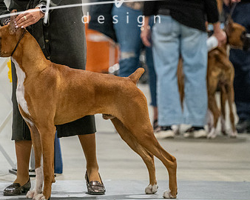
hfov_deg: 5.2
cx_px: 54
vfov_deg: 4.1
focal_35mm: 375
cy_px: 45
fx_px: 2773
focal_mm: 200
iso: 6400
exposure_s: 1/250
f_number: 3.5
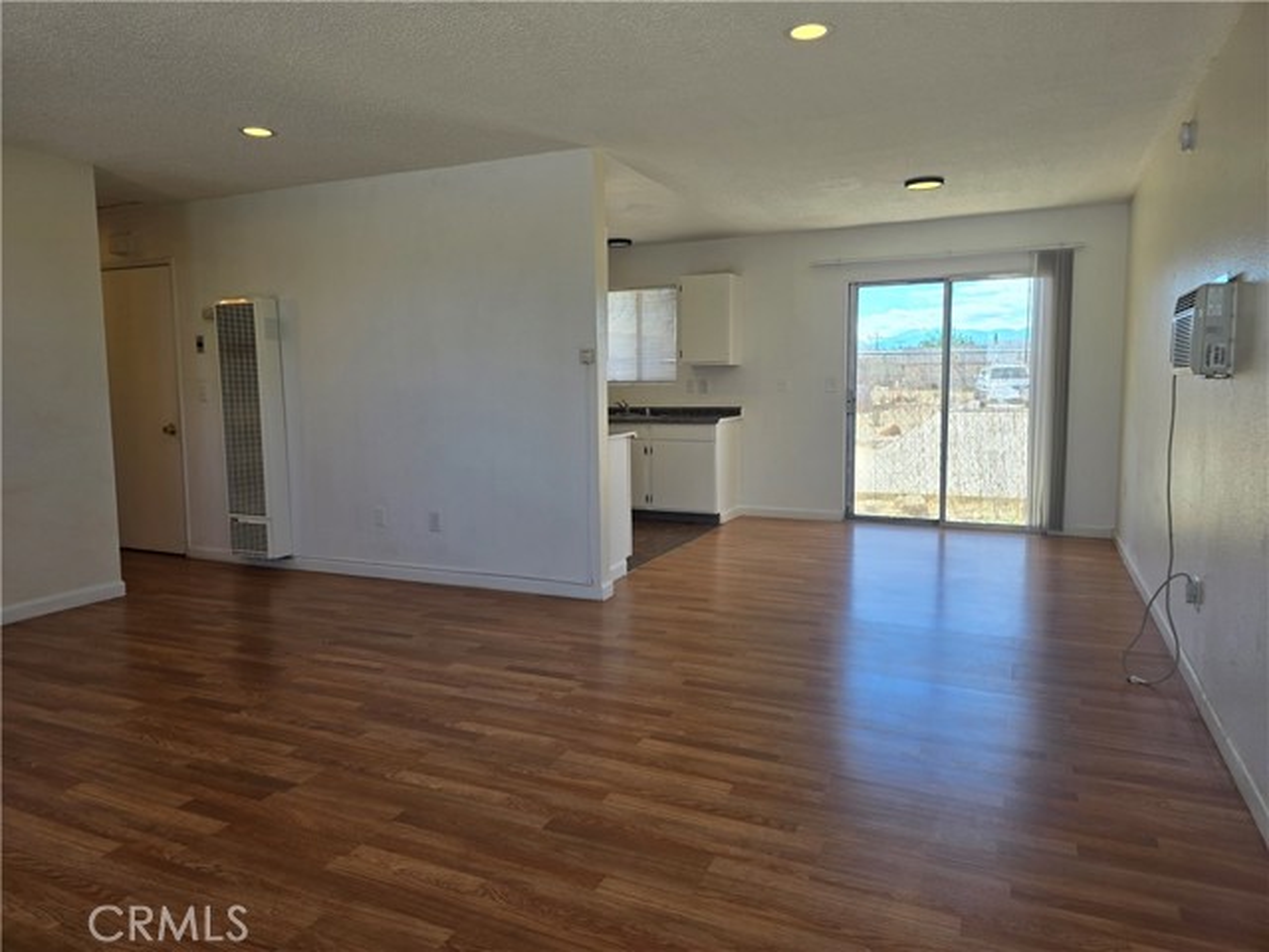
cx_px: 634
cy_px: 476
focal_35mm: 23
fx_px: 843
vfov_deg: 58.9
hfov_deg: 73.9
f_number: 1.7
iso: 12
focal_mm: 6.3
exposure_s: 1/120
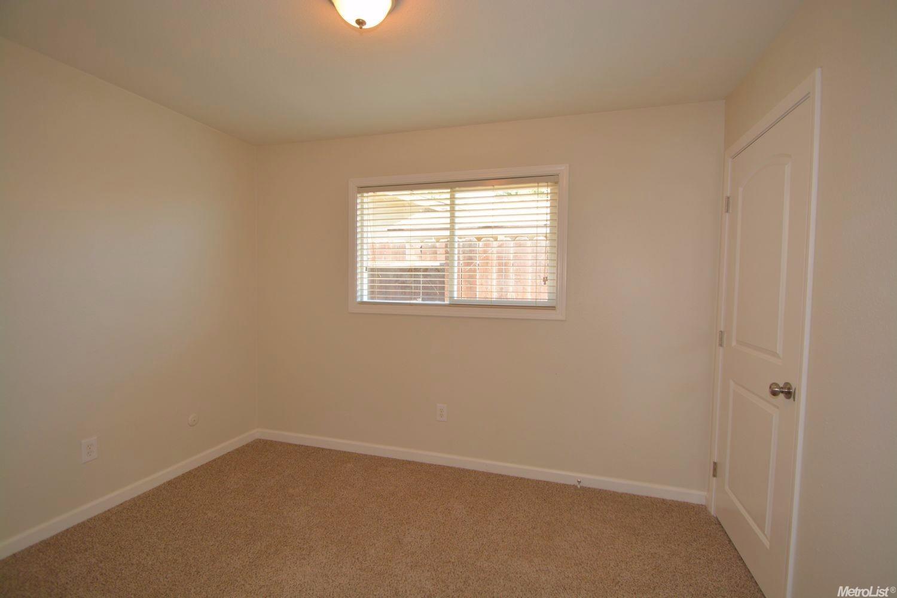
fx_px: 374
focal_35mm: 15
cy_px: 299
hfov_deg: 100.4
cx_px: 448
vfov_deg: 77.3
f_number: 4
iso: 320
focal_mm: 10
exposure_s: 1/60
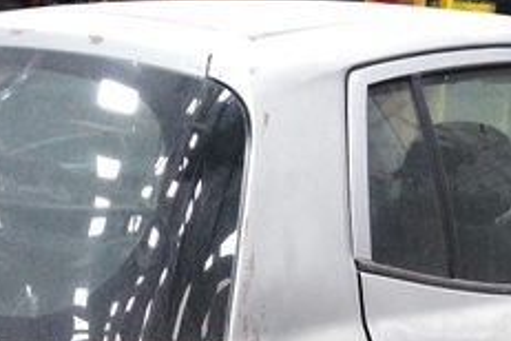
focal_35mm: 73
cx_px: 248
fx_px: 1036
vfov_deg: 17.2
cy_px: 478
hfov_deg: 27.7
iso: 721
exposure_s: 1/20
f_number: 2.2
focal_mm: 3.46
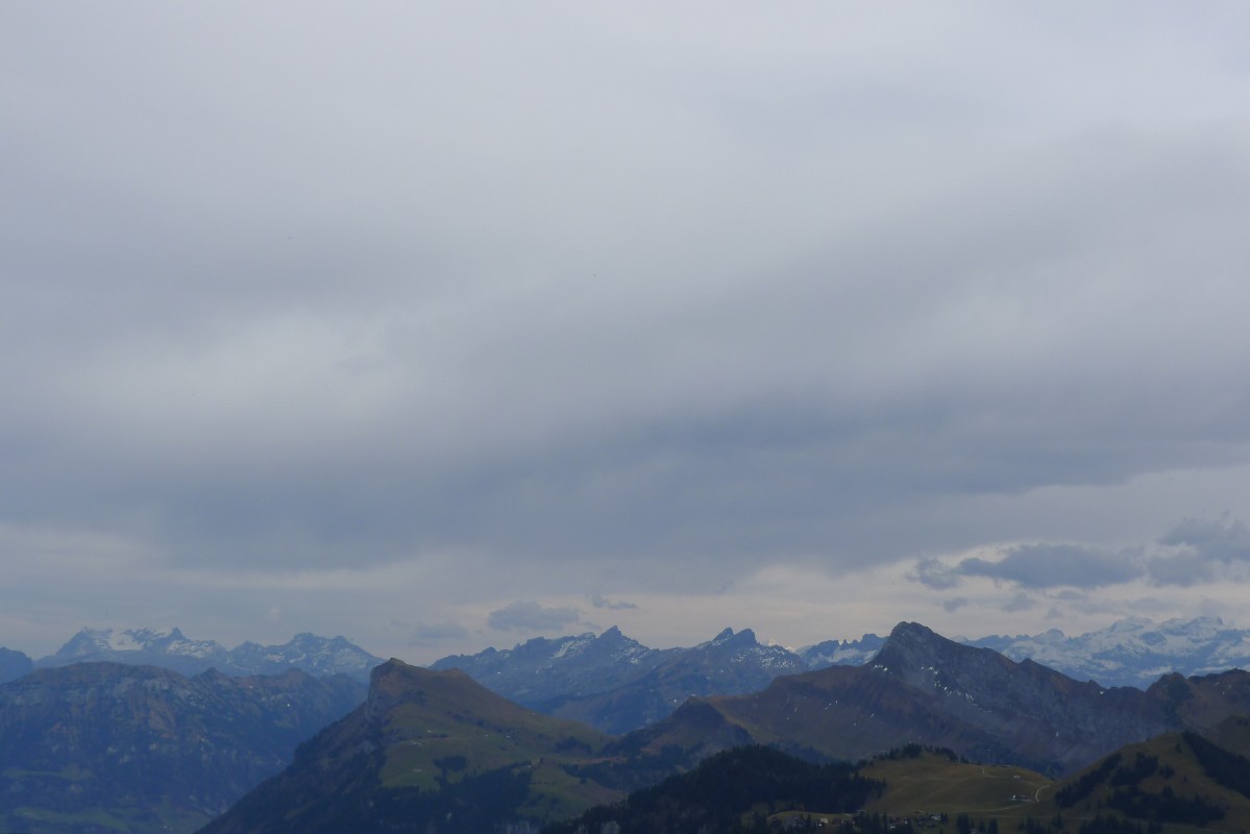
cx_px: 625
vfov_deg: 22.6
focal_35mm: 60
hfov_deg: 33.4
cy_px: 417
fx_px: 2084
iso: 80
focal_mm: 12.8
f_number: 4.5
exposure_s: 1/800
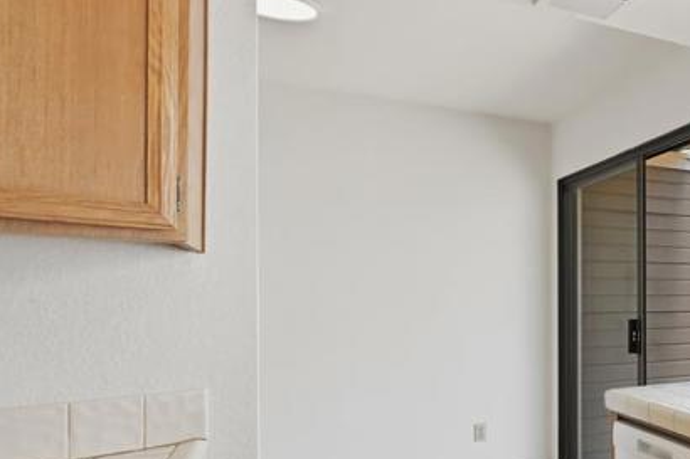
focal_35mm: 35
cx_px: 794
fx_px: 671
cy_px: 290
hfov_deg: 41.0
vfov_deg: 37.6
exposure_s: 1/80
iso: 500
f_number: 11
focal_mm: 14
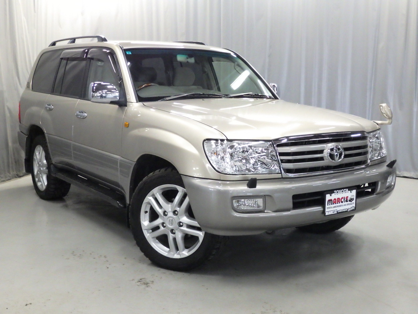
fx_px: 507
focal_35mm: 42
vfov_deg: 34.3
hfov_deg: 44.8
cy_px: 157
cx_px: 209
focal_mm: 7.5
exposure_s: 1/50
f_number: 4.2
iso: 1250
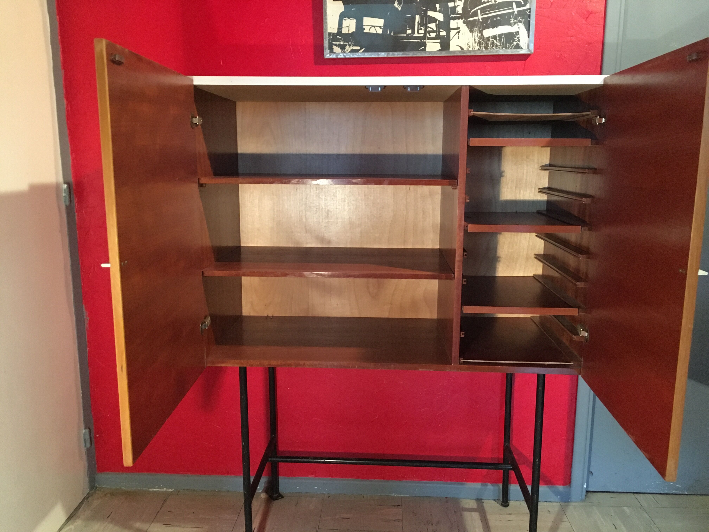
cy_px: 266
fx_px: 594
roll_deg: +0.2
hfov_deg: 61.7
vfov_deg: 48.2
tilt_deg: -12.6
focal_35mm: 29
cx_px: 354
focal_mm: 4.15
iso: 250
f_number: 2.2
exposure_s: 1/17
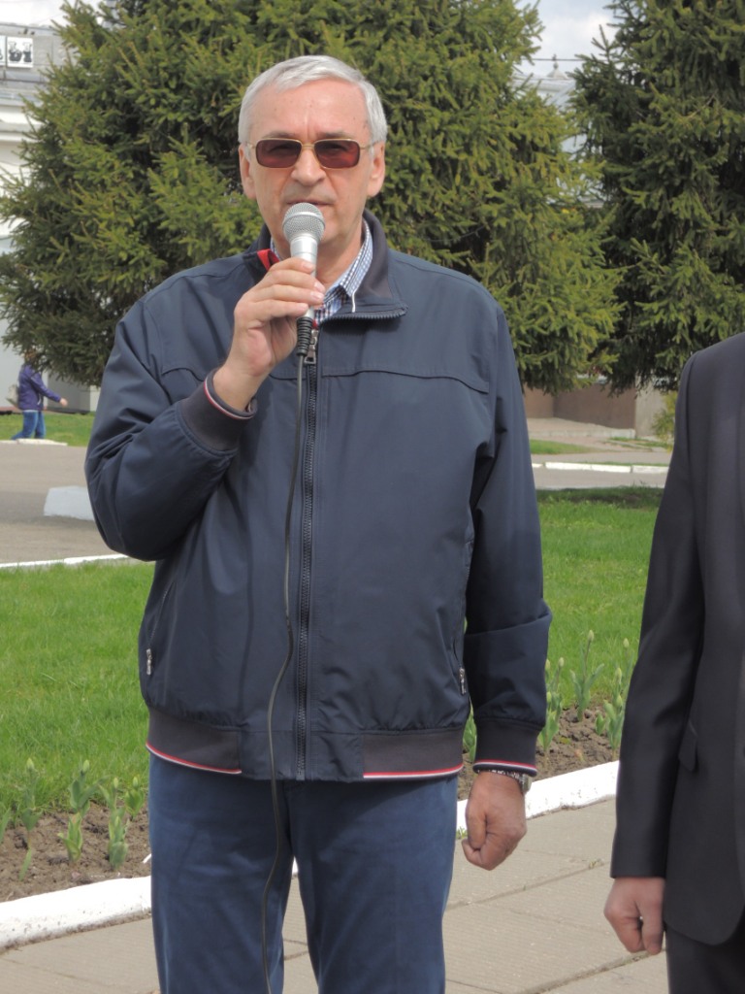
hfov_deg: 17.4
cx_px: 372
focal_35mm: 85
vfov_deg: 23.0
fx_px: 2439
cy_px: 497
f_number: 4.5
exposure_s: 1/250
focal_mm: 15.2
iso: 100
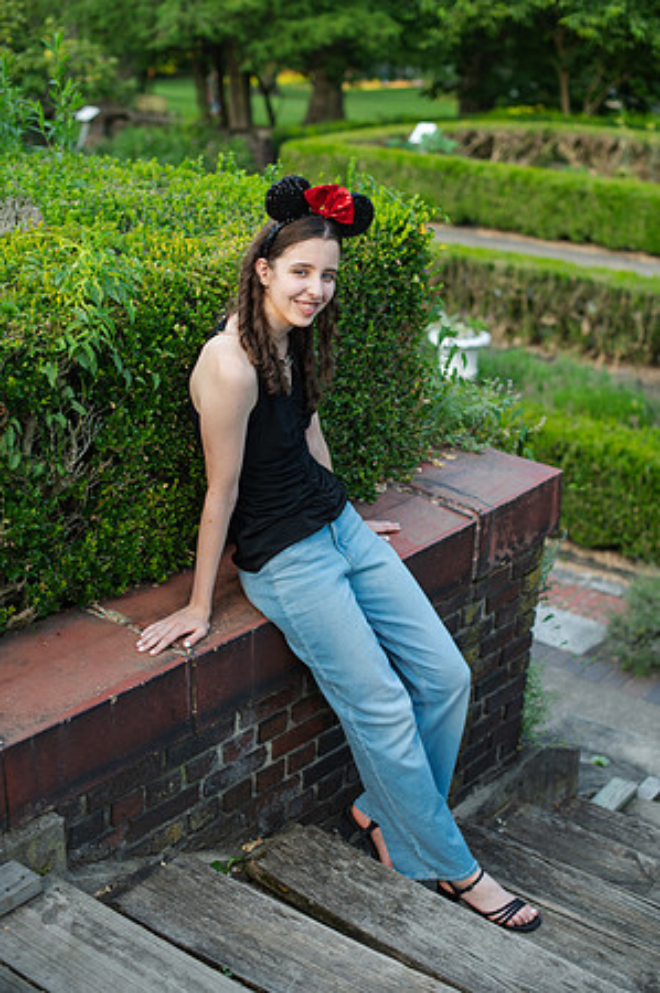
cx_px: 330
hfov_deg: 26.9
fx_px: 1378
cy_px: 496
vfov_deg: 39.6
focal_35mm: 50
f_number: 2.8
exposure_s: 1/320
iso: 320
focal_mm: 50
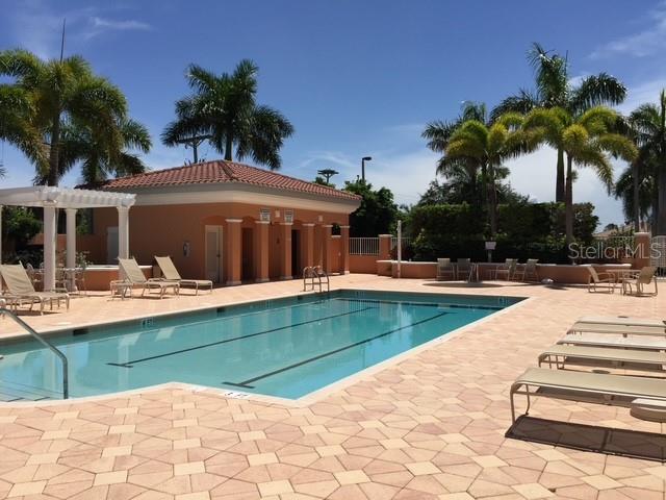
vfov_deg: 48.2
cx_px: 333
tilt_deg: +1.7
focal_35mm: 29
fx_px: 558
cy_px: 250
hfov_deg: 61.7
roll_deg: -1.7
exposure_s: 1/3597
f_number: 2.2
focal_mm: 4.15
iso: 32
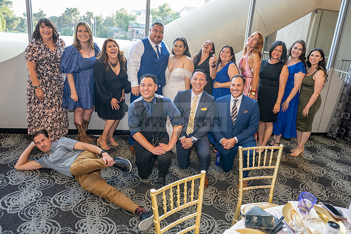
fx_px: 265
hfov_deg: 67.0
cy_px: 108
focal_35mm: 27
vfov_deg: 47.7
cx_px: 185
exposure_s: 1/200
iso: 1000
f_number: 2.8
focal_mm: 24
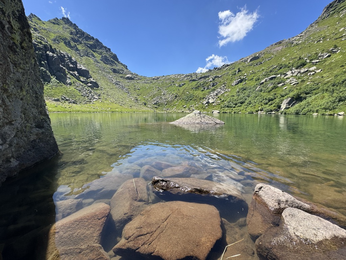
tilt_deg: -7.0
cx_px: 173
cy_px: 130
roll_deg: +0.1
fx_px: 140
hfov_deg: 102.1
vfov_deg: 85.7
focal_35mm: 14
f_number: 2.2
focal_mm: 2.22
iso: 40
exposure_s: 1/868
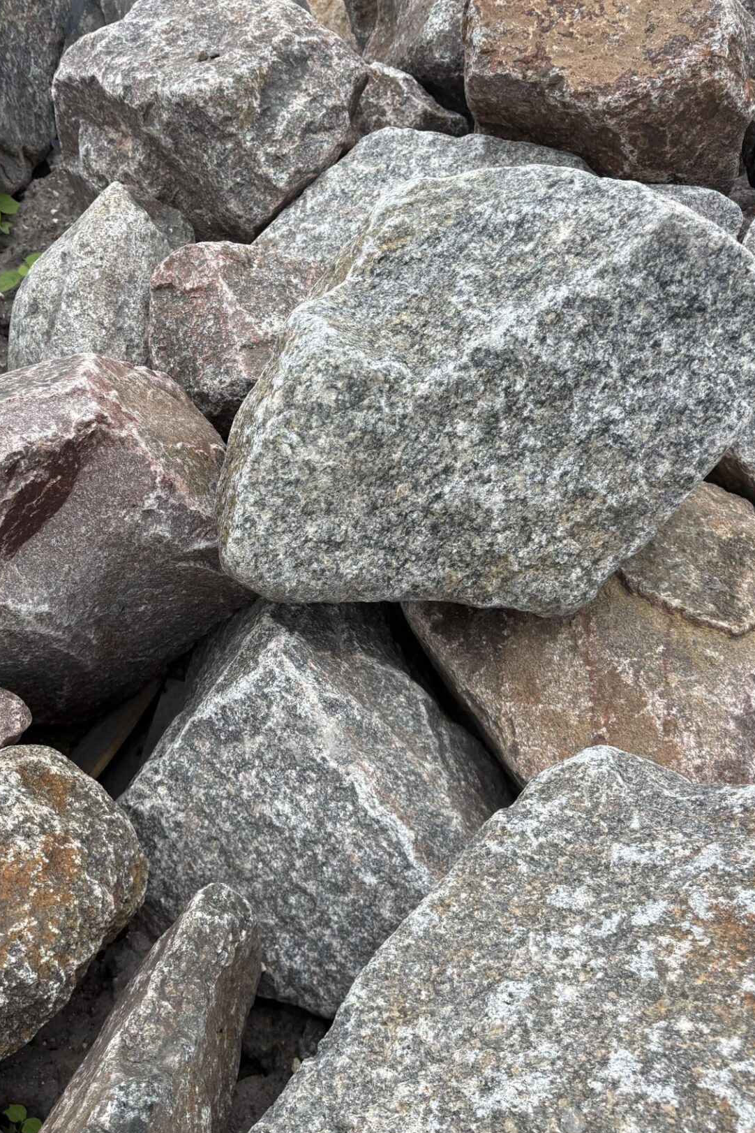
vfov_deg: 58.5
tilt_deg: -39.2
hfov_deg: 41.0
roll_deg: +7.3
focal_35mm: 32
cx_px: 306
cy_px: 648
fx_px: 1006
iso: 32
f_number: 1.6
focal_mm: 5.96
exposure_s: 1/122
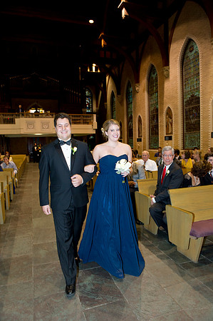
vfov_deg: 73.8
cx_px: 106
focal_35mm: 24
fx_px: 213
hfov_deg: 53.0
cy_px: 160
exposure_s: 1/60
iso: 1250
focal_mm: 24
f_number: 4.5
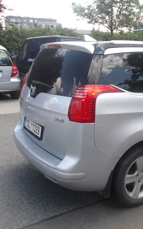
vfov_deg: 50.4
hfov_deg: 30.2
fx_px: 243
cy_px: 116
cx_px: 147
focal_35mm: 39
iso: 100
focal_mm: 4.9
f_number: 3
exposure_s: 1/336
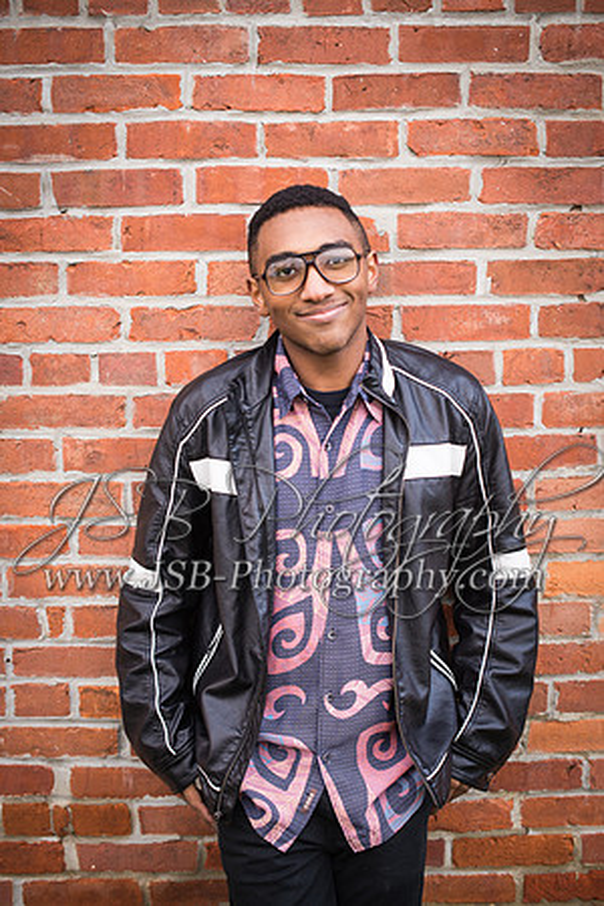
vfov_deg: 39.6
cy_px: 453
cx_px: 302
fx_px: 1258
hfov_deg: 27.0
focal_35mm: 50
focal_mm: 50
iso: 200
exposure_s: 1/30
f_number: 2.8
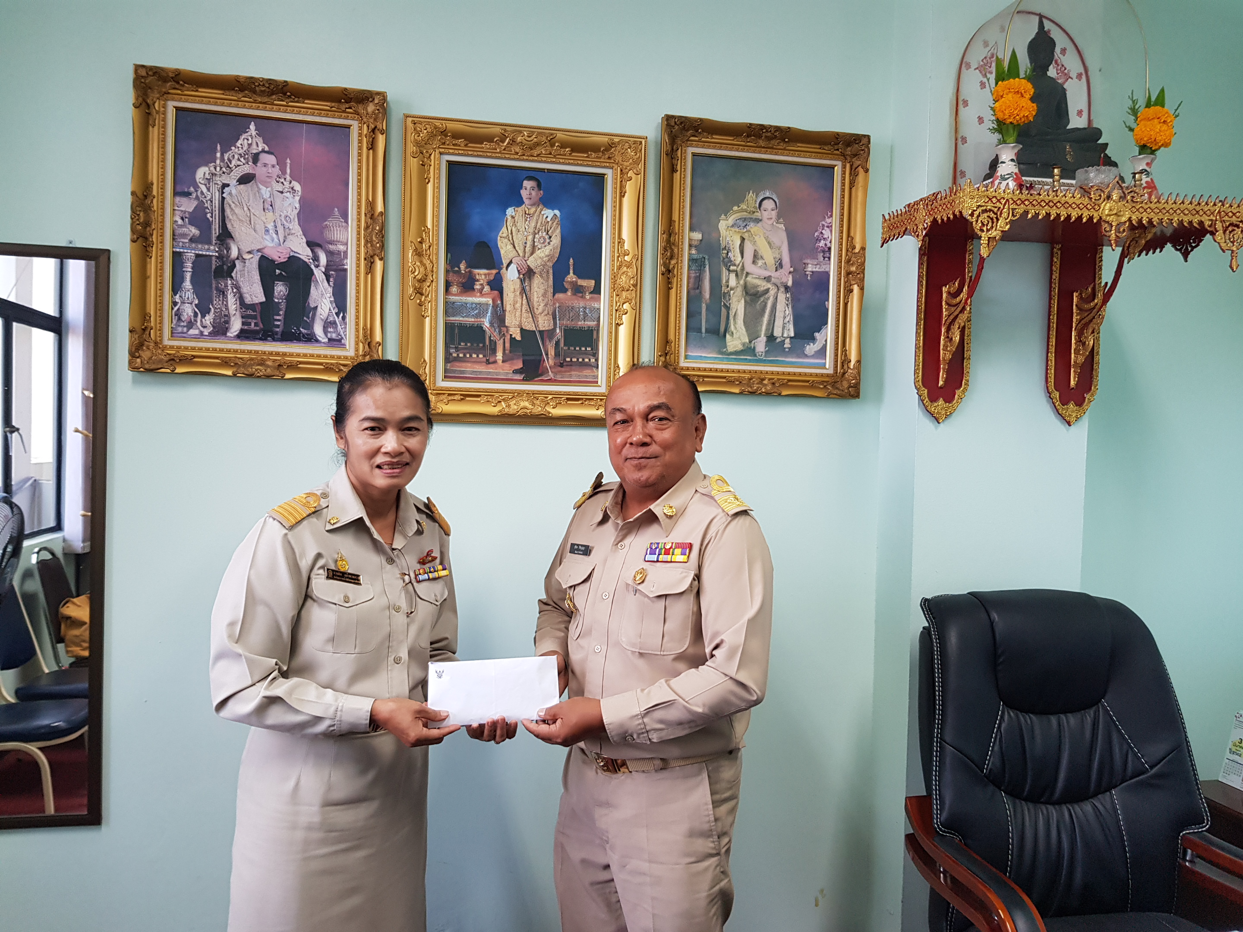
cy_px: 466
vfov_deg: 53.1
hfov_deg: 67.3
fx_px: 934
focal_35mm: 26
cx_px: 622
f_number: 1.7
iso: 125
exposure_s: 1/50
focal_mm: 4.3
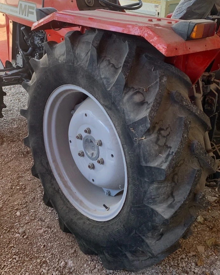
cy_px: 92
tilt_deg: -20.7
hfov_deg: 38.2
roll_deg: +0.6
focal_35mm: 39
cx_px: 108
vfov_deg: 46.1
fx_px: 318
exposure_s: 1/121
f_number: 1.8
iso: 50
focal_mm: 4.25
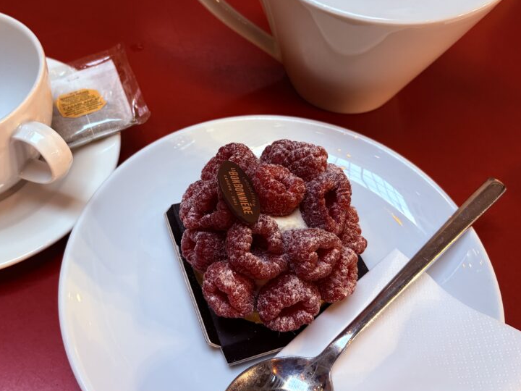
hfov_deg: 49.7
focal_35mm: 37
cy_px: 181
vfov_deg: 38.6
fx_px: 557
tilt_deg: -52.3
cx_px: 202
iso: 125
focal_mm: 5.96
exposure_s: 1/50
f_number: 1.6
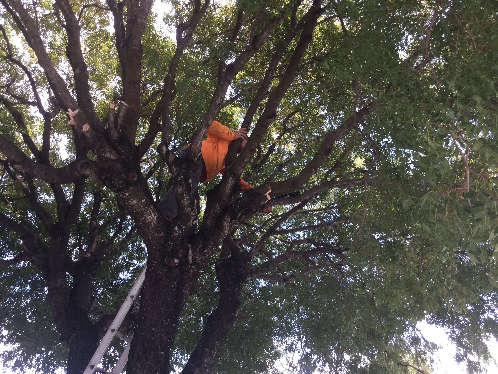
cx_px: 249
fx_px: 446
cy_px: 187
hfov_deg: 58.4
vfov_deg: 45.4
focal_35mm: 31
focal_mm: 3.3
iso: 25
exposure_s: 1/120
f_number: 2.4
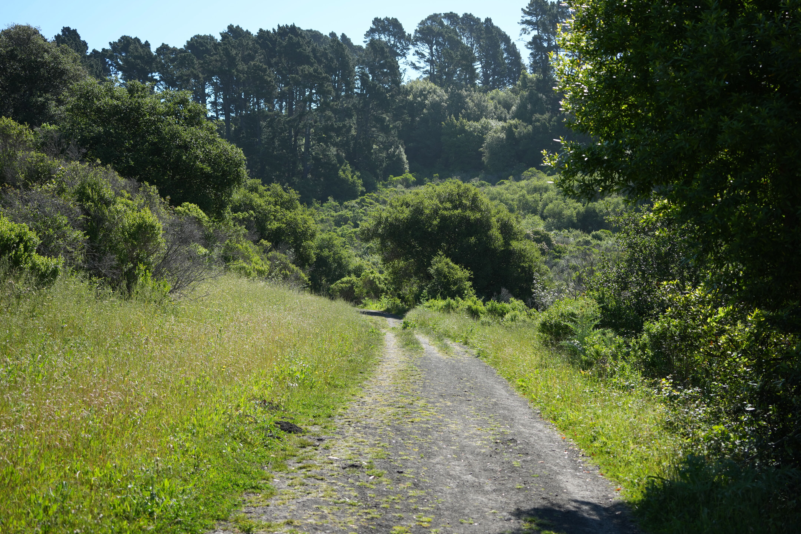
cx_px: 400
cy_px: 267
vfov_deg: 27.0
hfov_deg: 39.6
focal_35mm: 50
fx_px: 1112
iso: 320
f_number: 4.5
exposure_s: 1/1000
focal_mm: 50
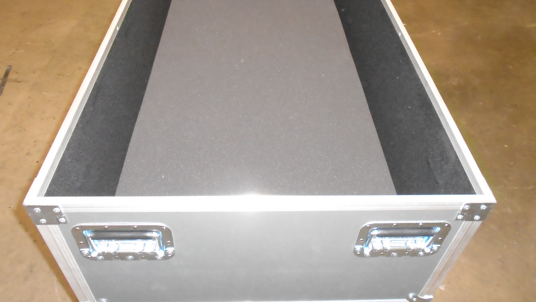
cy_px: 111
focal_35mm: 29
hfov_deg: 66.1
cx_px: 274
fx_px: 412
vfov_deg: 39.9
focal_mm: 4.6
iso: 800
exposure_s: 1/30
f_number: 3.2
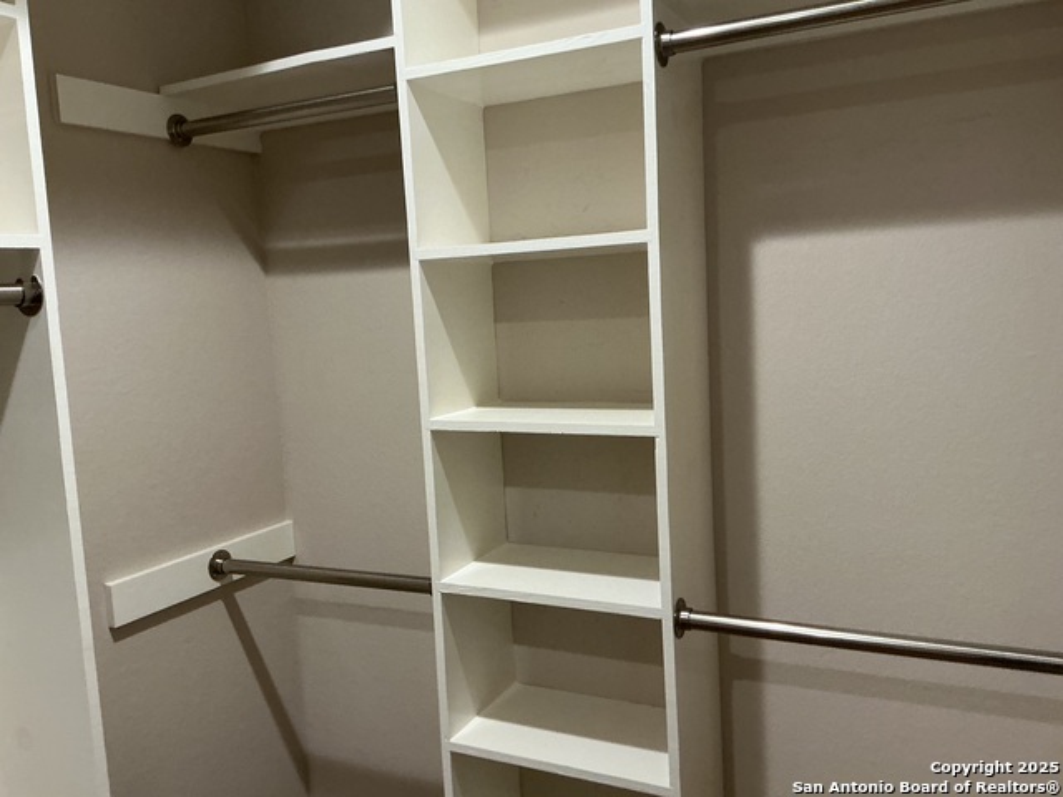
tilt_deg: -4.4
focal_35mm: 29
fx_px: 891
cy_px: 398
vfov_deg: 48.2
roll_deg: +3.0
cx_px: 532
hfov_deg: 61.7
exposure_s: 1/60
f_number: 1.8
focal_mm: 3
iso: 160
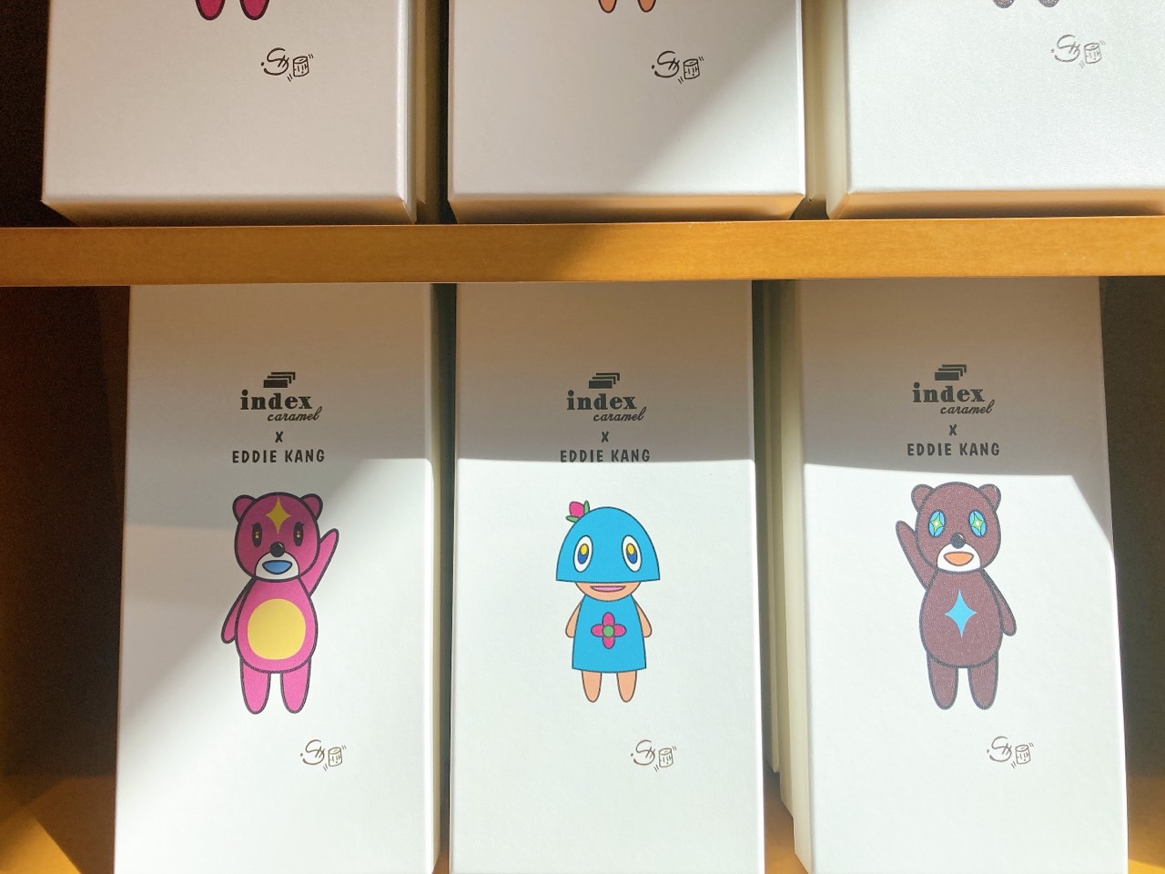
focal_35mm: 28
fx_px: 942
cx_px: 582
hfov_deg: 63.4
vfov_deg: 49.7
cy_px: 437
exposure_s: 1/1845
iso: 20
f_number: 1.8
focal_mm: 3.99
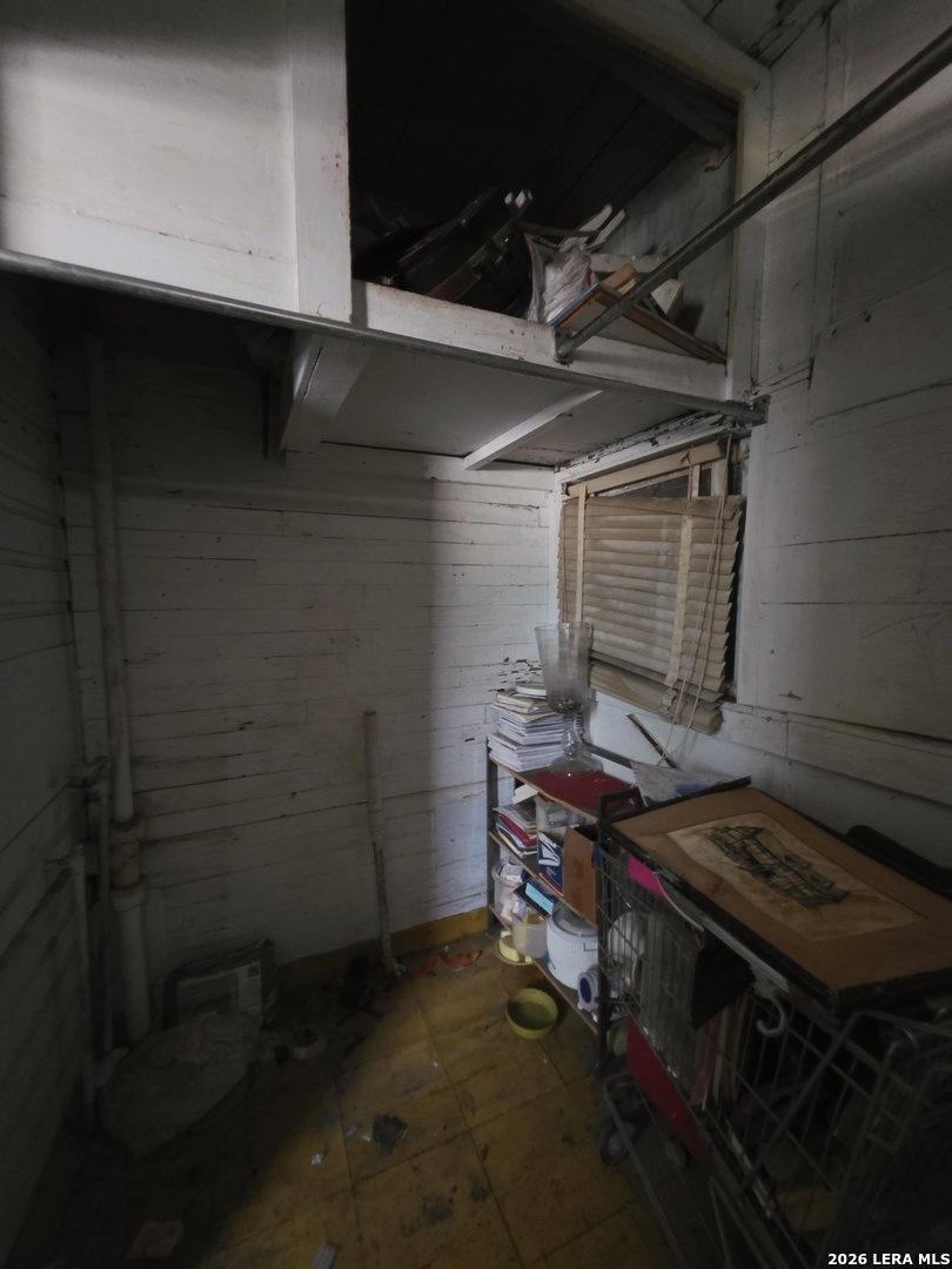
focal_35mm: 13
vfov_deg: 106.2
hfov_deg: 89.9
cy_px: 634
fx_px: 477
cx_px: 476
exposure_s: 1/24
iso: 1000
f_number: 1.9
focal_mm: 2.2
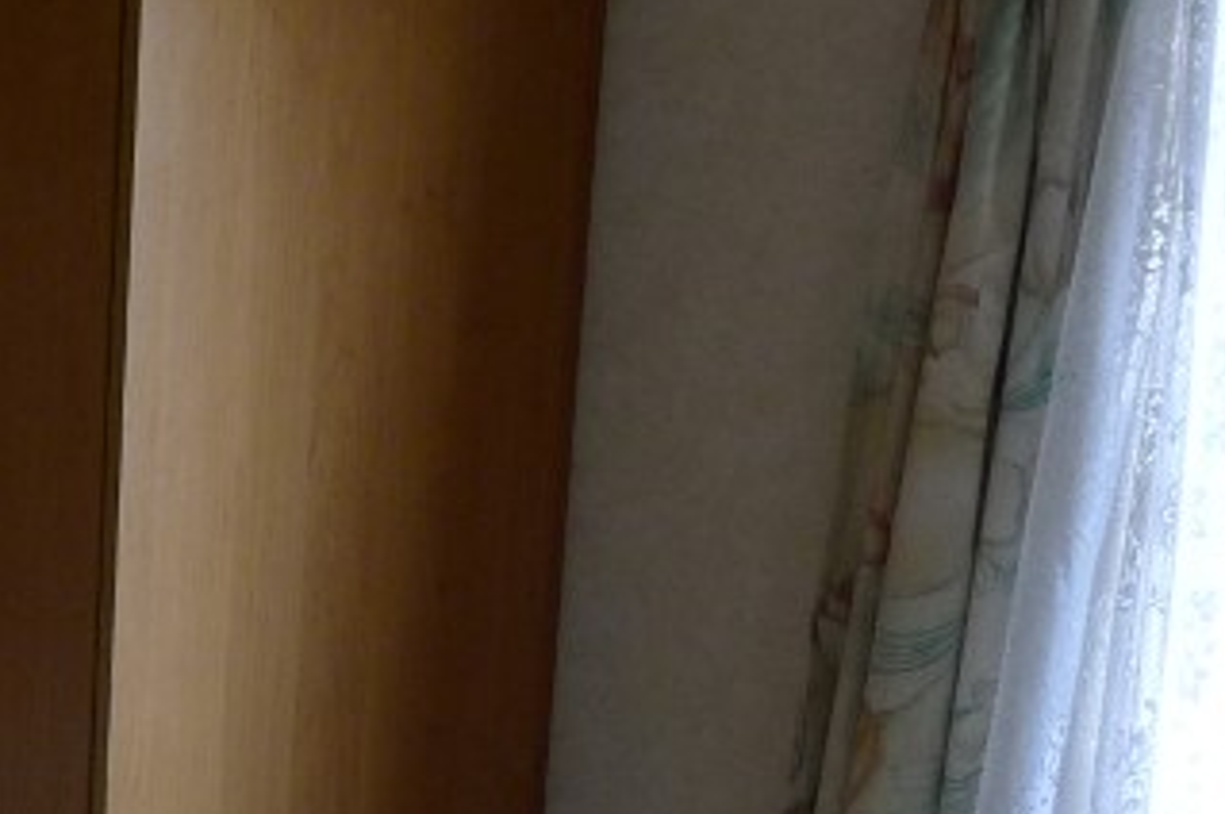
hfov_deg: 22.1
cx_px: -117
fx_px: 2957
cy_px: 776
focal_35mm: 87
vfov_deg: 15.4
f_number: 2
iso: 250
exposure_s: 1/60
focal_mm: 5.1
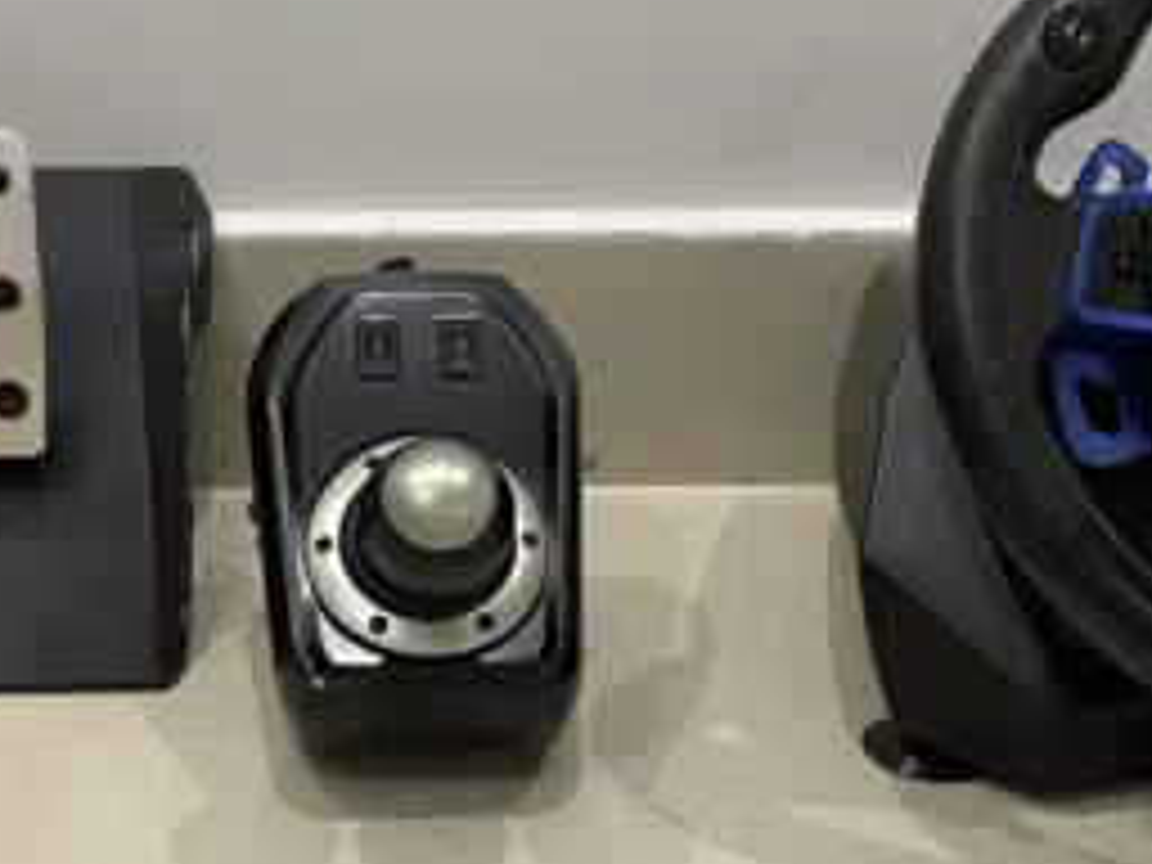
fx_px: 2163
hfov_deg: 29.7
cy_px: 324
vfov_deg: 22.5
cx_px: 432
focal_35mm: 65
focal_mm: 4.2
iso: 160
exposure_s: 1/50
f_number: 1.6
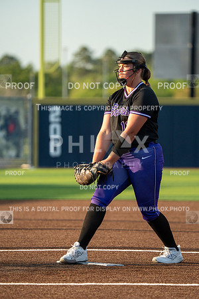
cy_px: 150
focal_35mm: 332
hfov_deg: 4.1
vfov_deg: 6.2
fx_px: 2753
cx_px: 100
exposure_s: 1/1600
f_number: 6.3
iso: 400
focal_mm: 332
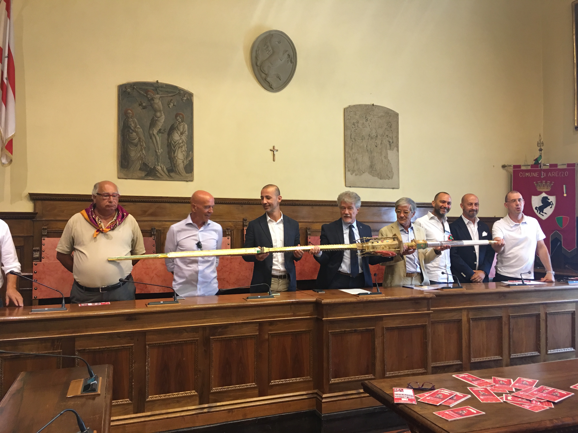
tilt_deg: +1.3
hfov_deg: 61.7
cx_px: 289
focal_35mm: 29
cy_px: 216
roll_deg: -0.9
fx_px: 484
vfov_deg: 48.2
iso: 80
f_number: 2.2
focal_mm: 4.15
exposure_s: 1/17
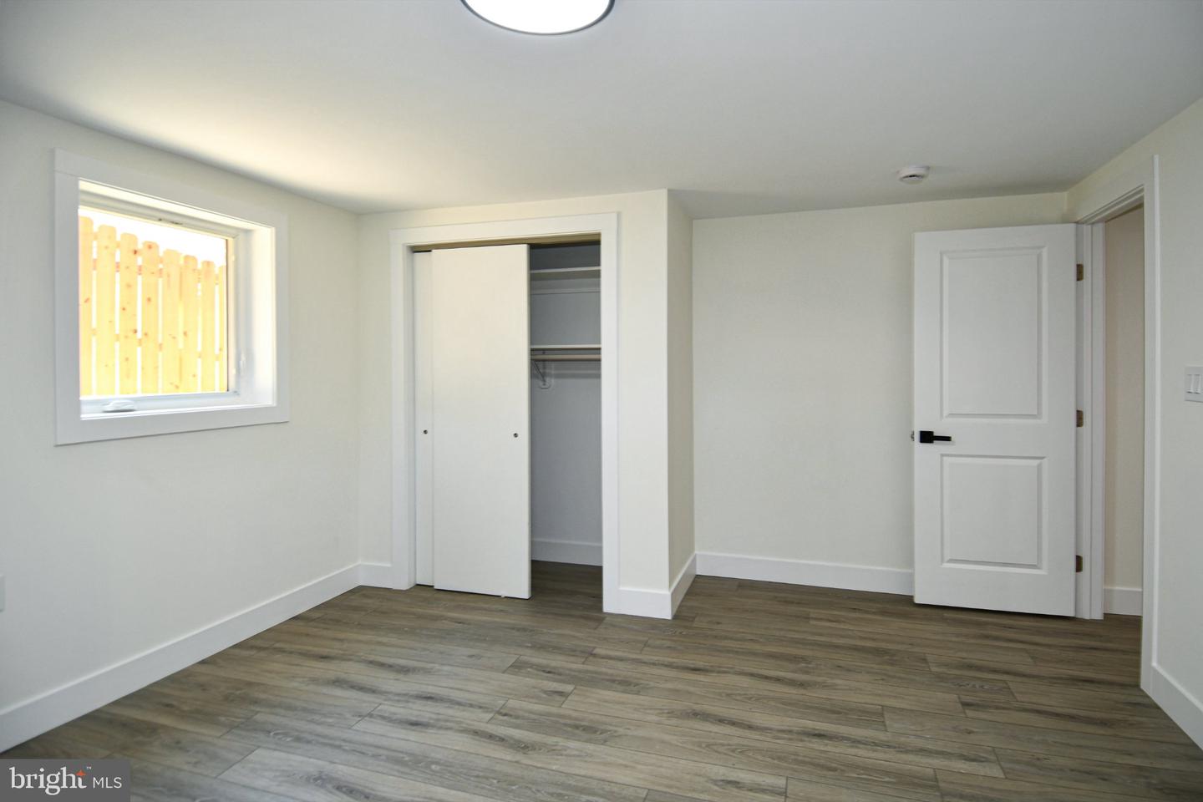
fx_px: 601
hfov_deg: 90.0
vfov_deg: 67.4
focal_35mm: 18
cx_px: 602
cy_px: 401
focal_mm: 12
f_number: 4
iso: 220
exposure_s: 1/60
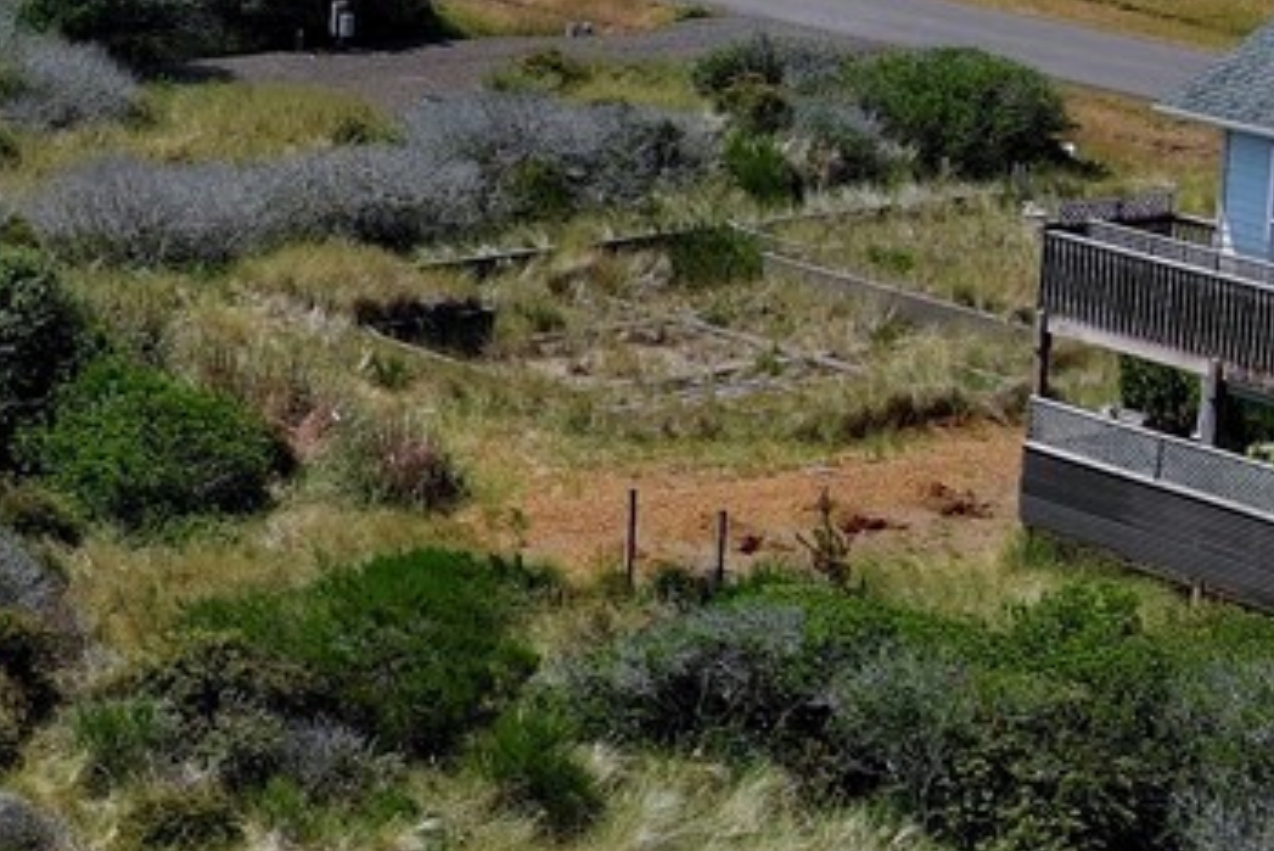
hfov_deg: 14.0
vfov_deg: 9.7
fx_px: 4992
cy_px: 385
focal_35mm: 141
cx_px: -338
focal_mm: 10.57
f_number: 2.8
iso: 101
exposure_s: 1/1486
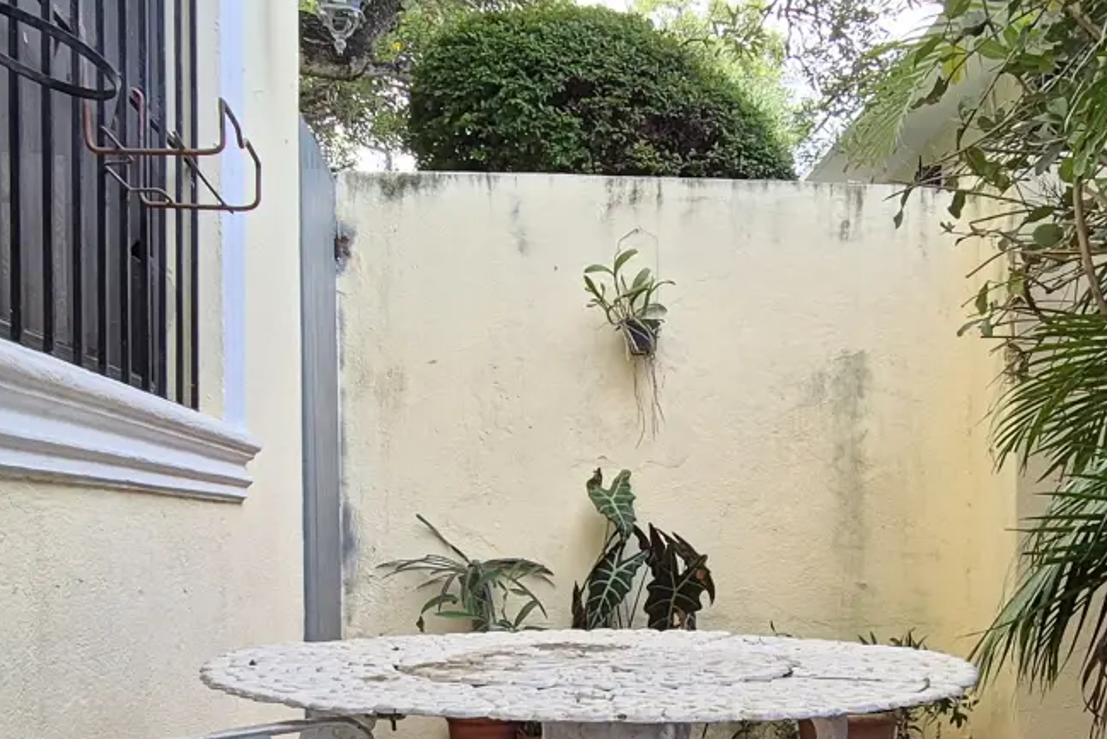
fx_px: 1230
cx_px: 704
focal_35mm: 40
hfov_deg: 47.9
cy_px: 585
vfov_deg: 32.5
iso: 50
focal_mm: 2.2
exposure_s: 1/198
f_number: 2.2
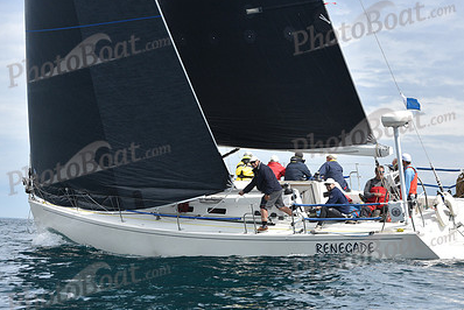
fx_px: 1316
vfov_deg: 13.4
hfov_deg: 20.0
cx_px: 232
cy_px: 209
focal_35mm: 102
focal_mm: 70
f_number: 7.1
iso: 250
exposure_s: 1/800
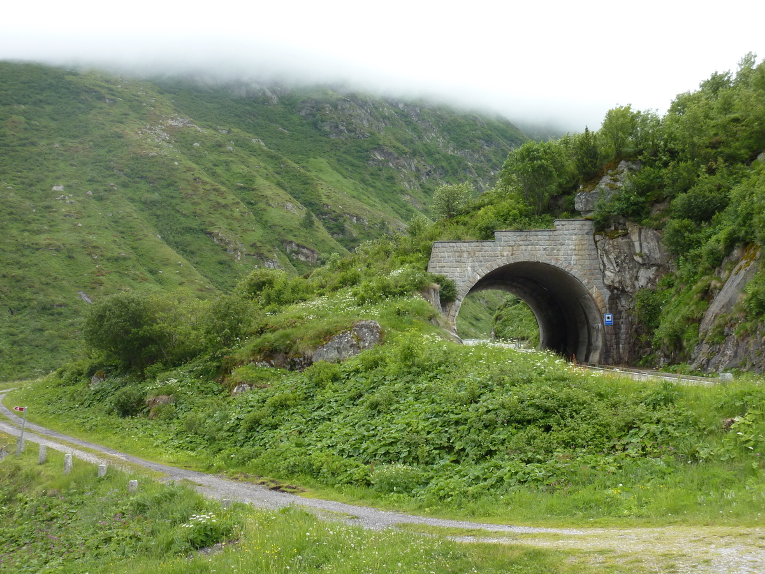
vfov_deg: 38.7
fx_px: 818
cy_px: 287
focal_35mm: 37
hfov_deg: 50.1
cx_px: 382
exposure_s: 1/250
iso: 160
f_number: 4
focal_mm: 6.1
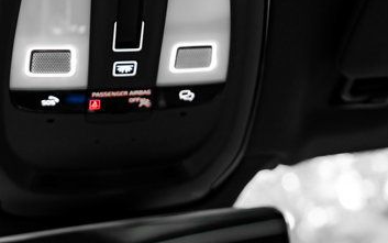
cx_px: 114
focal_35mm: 48
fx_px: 508
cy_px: 29
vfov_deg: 26.1
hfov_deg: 41.0
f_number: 2.8
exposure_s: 1/200
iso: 1000
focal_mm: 26
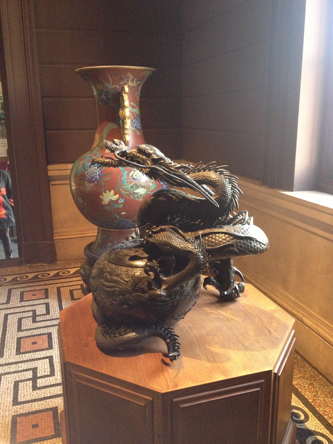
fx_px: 449
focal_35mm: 35
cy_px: 222
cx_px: 166
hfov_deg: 40.7
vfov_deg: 52.6
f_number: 2.4
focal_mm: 4.28
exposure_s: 1/20
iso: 400
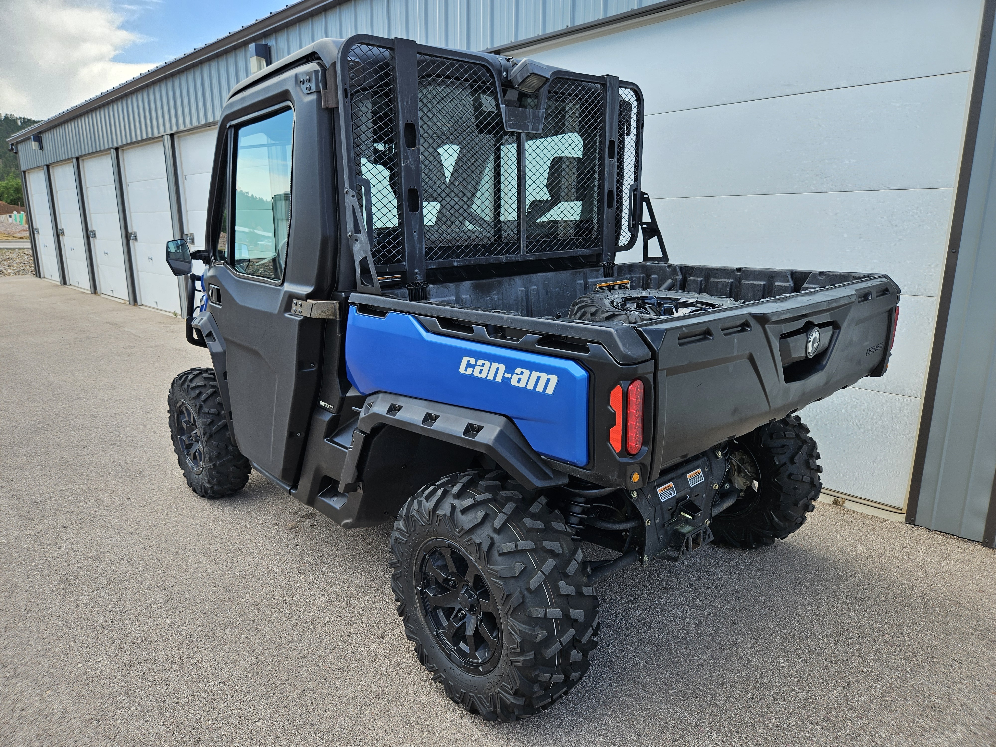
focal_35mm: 23
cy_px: 374
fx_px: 662
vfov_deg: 58.9
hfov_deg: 73.9
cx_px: 498
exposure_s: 1/382
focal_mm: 5.4
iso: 25
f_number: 1.8
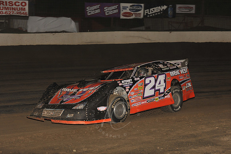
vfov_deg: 14.8
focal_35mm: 92
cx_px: 116
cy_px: 77
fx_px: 590
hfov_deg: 22.2
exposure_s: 1/320
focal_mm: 92
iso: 800
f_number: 6.3
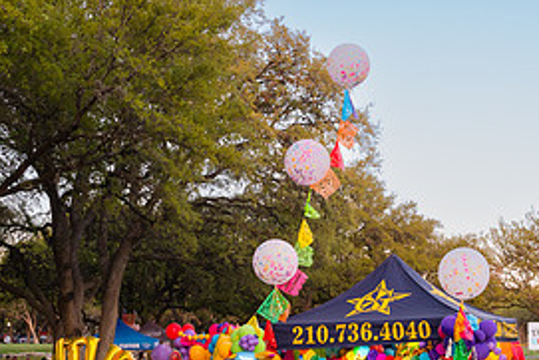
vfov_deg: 21.8
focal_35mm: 62
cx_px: 382
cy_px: 255
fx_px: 929
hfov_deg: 32.0
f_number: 4
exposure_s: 1/320
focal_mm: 29
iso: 1250
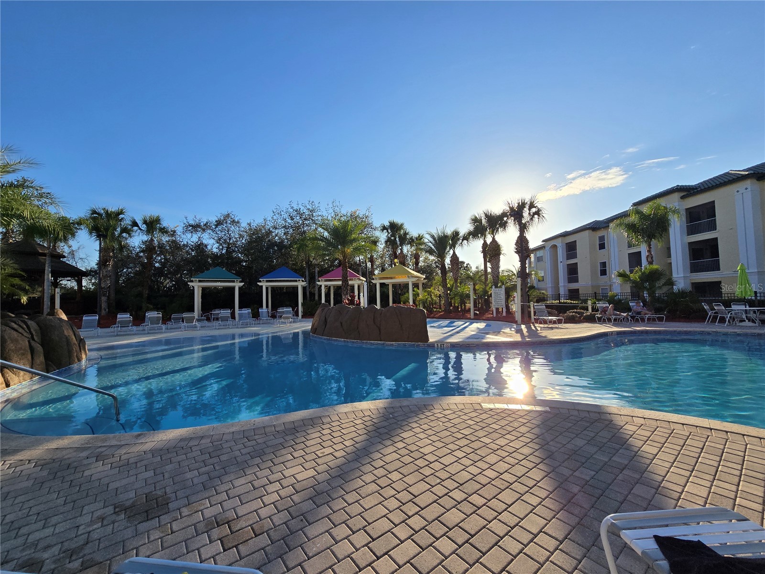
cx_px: 382
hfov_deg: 106.2
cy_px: 287
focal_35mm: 13
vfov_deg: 89.9
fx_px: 287
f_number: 2.2
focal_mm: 2.2
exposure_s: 1/2835
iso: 50
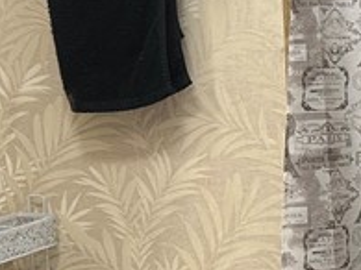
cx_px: 591
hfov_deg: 14.3
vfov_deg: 11.8
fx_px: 1313
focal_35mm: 126
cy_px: 139
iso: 160
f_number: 1.78
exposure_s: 1/60
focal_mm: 6.86
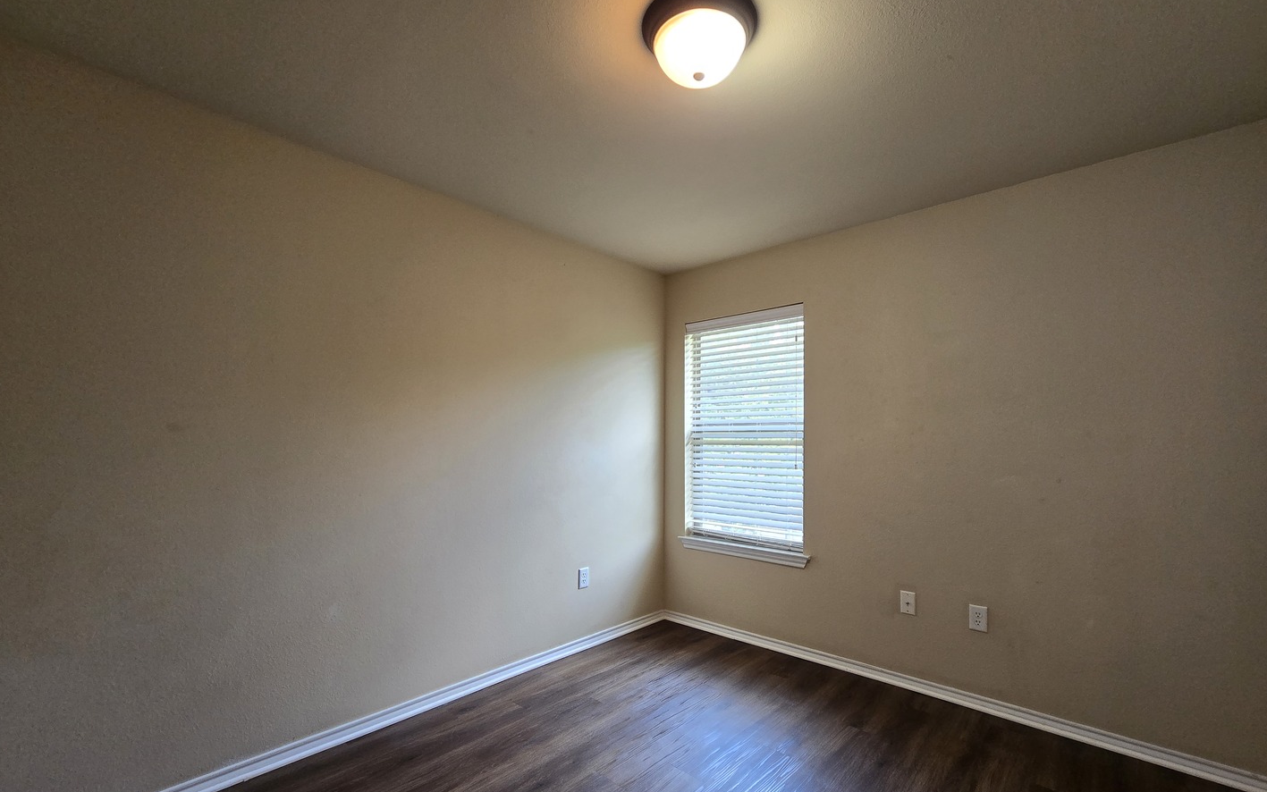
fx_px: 483
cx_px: 637
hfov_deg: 105.3
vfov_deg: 78.3
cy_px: 444
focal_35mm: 14
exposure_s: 1/60
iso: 160
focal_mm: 2.2
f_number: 2.2
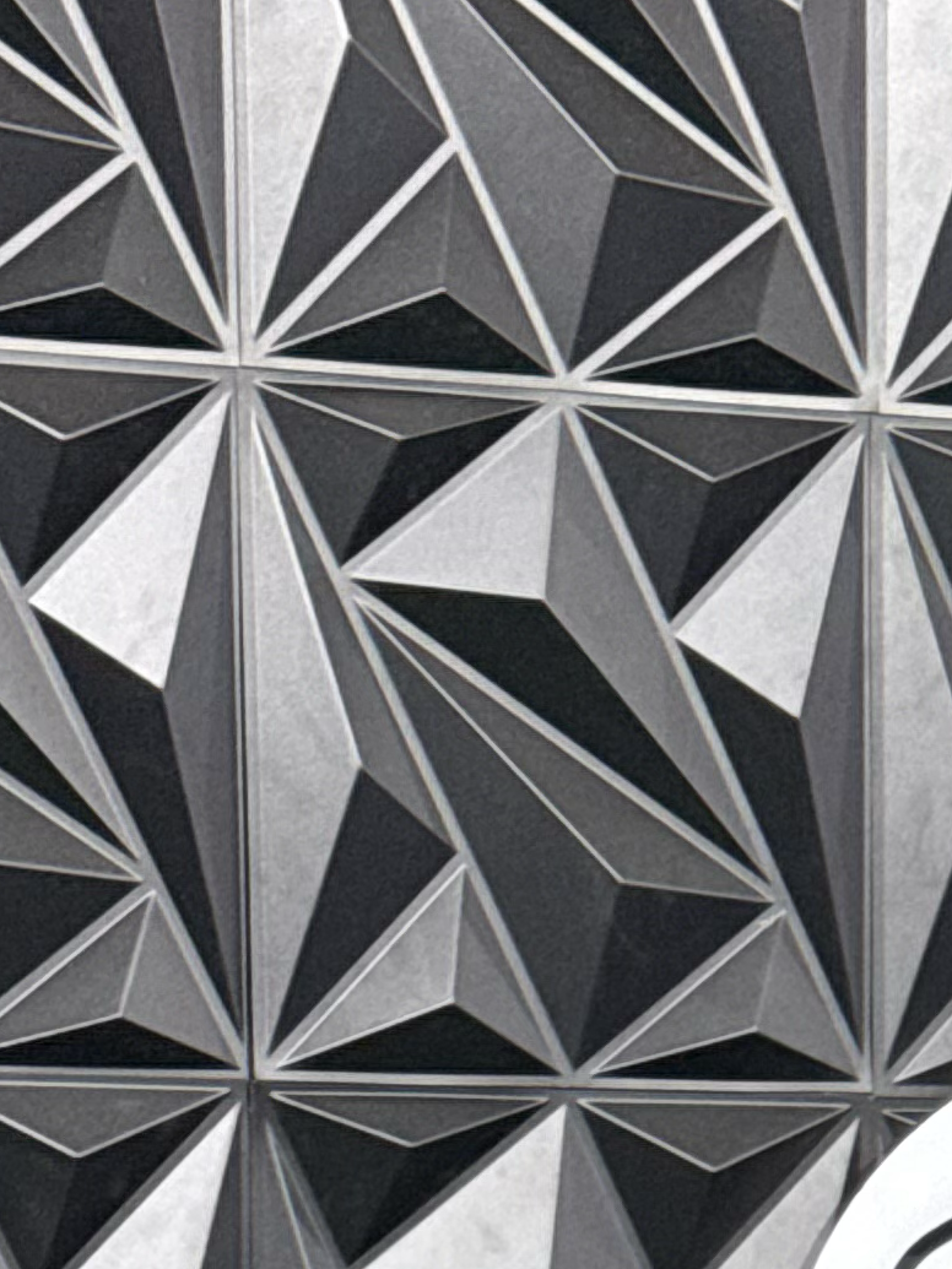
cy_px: 2310
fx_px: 6859
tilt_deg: -9.4
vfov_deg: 10.0
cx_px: 1311
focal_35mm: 187
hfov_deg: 7.8
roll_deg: -1.6
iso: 250
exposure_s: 1/60
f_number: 1.78
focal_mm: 6.76
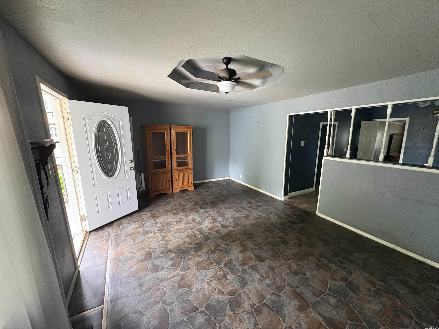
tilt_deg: -9.6
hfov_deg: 102.1
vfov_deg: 85.7
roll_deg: -0.1
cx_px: 220
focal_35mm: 14
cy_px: 164
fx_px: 178
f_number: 2.2
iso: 1000
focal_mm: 2.22
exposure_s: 1/40
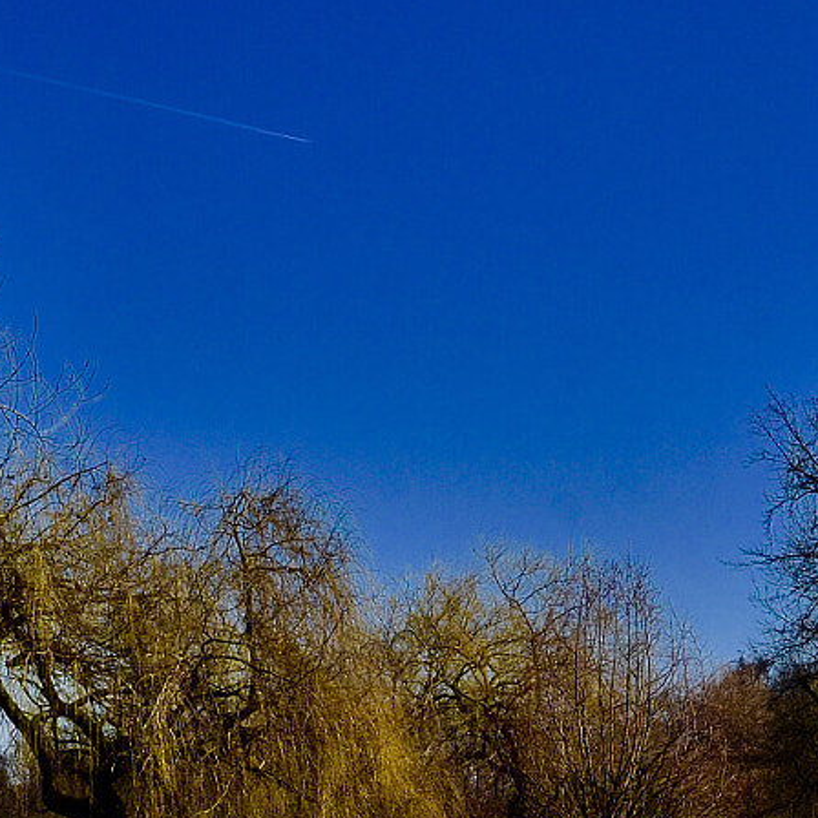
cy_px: 776
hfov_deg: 17.4
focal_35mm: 100
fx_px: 2674
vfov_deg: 17.1
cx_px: 294
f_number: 10
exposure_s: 1/640
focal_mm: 22
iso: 200
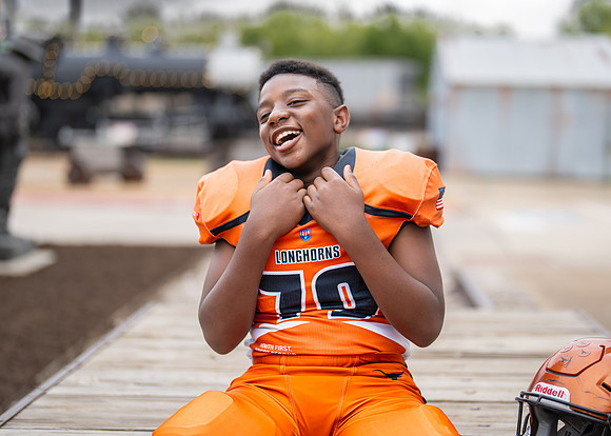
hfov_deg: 31.1
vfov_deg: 22.5
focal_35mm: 63
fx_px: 1098
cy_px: 210
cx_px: 333
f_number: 1.2
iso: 100
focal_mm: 50
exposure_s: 1/320
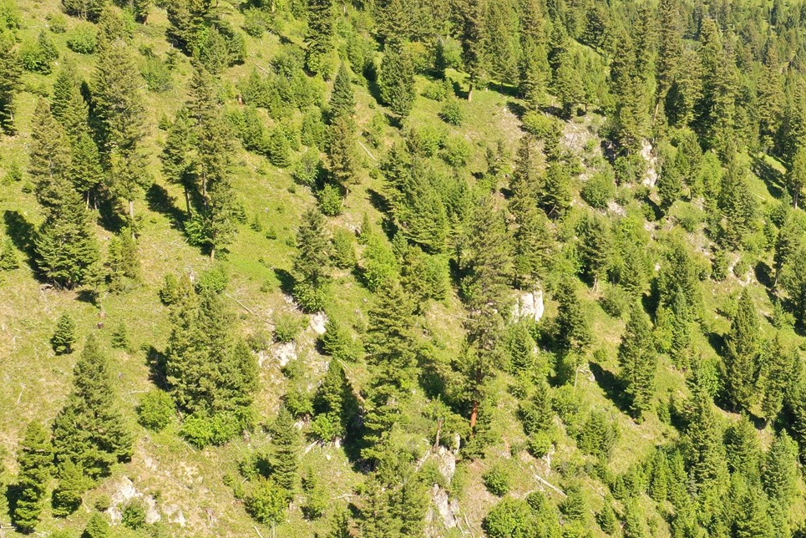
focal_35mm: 63
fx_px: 1411
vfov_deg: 21.6
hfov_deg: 31.6
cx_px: 540
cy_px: 245
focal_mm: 10.26
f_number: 5
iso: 100
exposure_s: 1/240
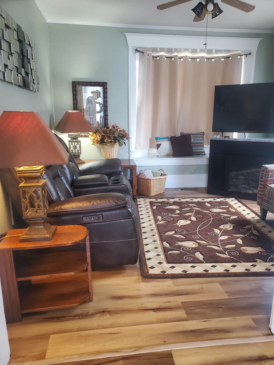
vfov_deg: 67.3
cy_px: 182
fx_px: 274
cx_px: 137
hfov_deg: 53.1
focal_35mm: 26
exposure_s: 1/40
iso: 640
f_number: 2.4
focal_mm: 4.3
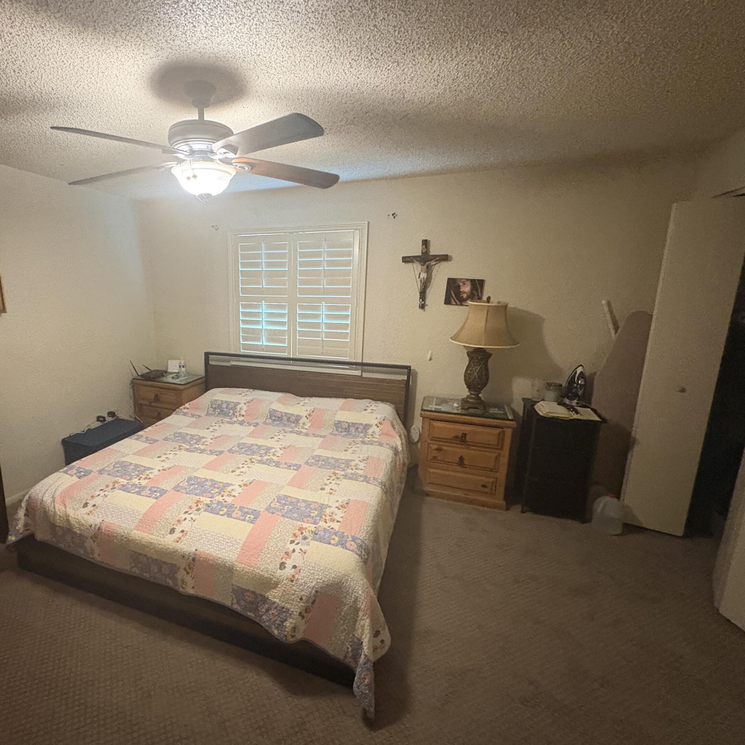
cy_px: 371
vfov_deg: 84.0
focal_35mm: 17
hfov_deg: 82.2
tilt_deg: -11.7
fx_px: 414
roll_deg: +0.5
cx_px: 275
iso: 800
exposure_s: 1/60
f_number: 2.2
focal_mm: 2.22
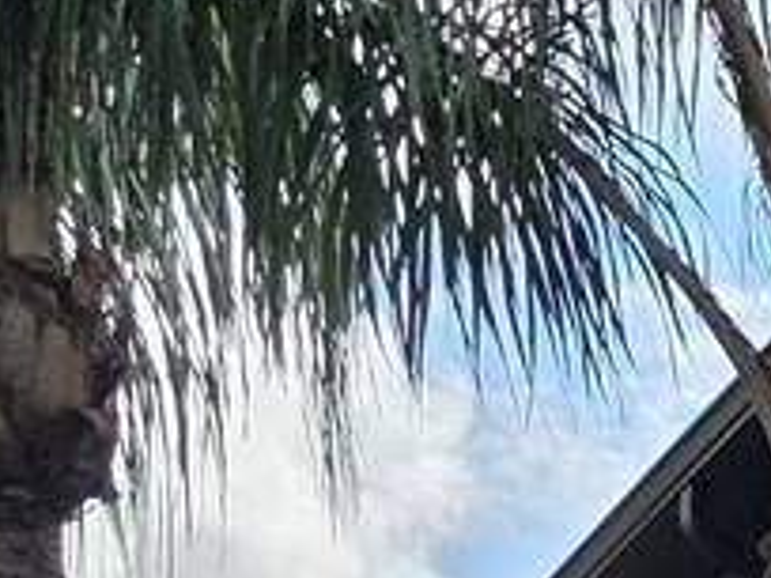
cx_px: 2075
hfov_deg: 9.3
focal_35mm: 180
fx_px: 4009
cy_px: 1885
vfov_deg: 7.1
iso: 80
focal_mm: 6.3
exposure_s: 1/7333
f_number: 1.7
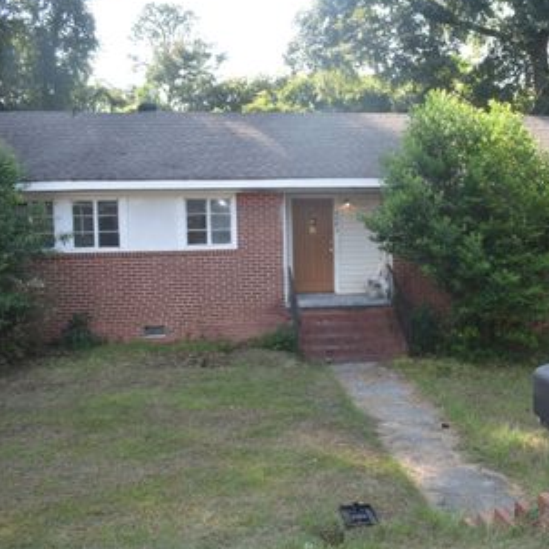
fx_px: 682
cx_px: 353
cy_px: 275
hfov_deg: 43.4
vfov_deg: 43.9
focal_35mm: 38
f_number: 5
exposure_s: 1/200
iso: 160
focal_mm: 18
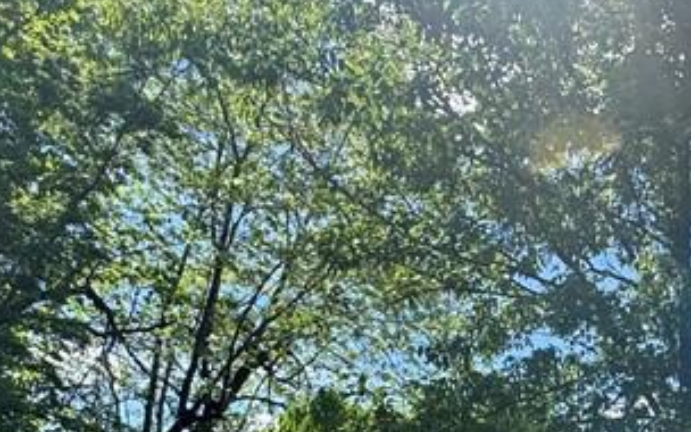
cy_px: 568
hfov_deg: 36.2
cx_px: 693
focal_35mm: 50
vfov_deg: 22.9
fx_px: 942
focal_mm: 2.22
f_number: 2.2
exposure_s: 1/763
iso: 40
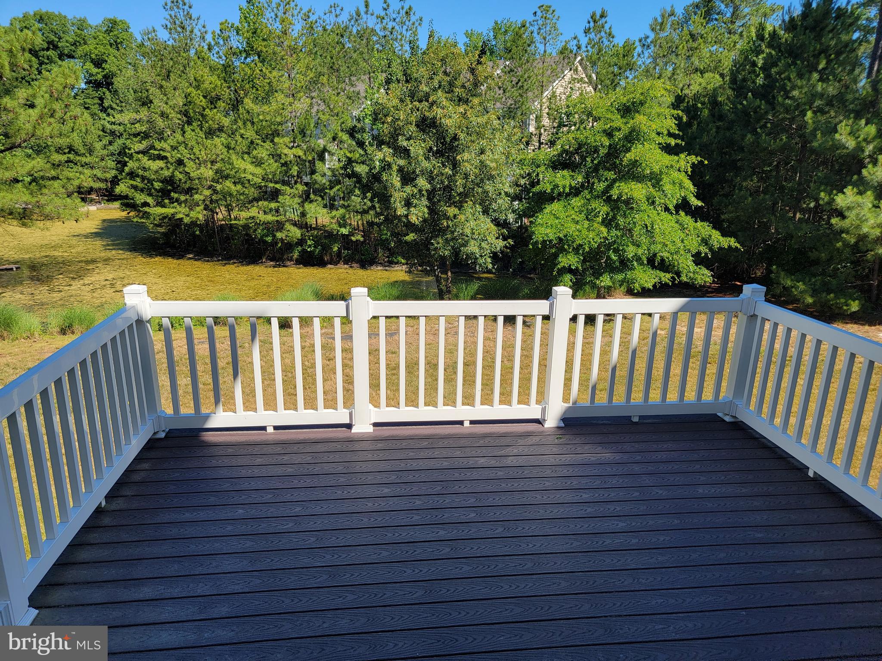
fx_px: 612
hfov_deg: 71.6
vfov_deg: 56.8
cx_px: 441
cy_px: 330
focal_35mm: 24
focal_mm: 6.7
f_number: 1.8
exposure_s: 1/528
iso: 16
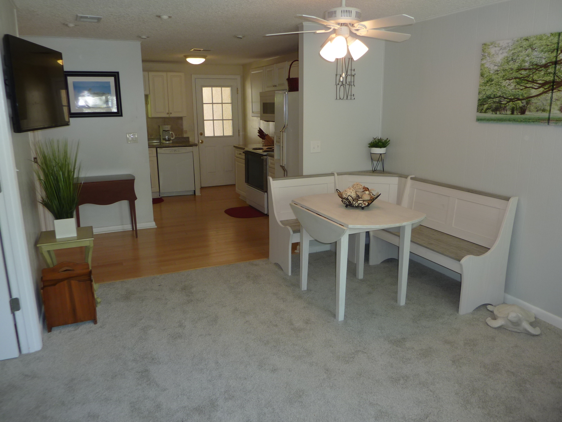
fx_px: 406
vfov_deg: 54.9
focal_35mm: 25
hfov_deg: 69.4
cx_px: 281
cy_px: 211
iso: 80
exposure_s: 1/30
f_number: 3.3
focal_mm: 4.1
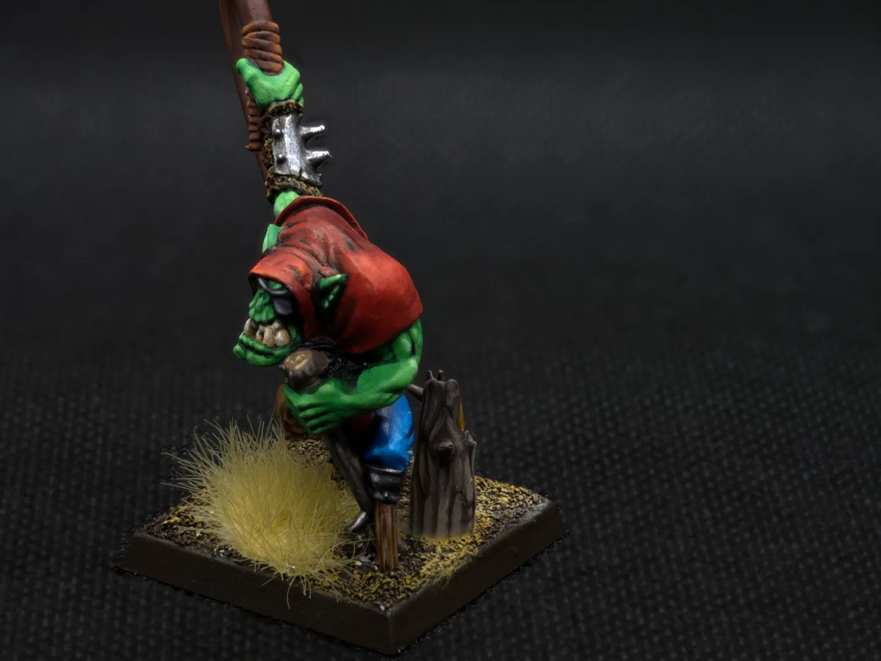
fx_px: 3131
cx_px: 327
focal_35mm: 123
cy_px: 310
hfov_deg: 16.0
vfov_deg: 12.1
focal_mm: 93
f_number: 5.6
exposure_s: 1/30
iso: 64
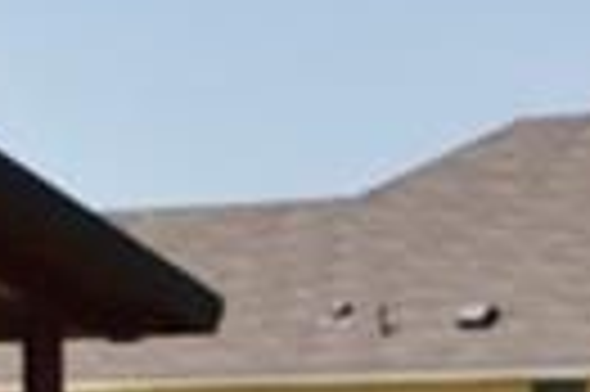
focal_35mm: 281
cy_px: 433
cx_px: -1072
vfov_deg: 4.9
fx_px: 4600
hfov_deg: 6.7
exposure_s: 1/250
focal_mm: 24
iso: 100
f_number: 8
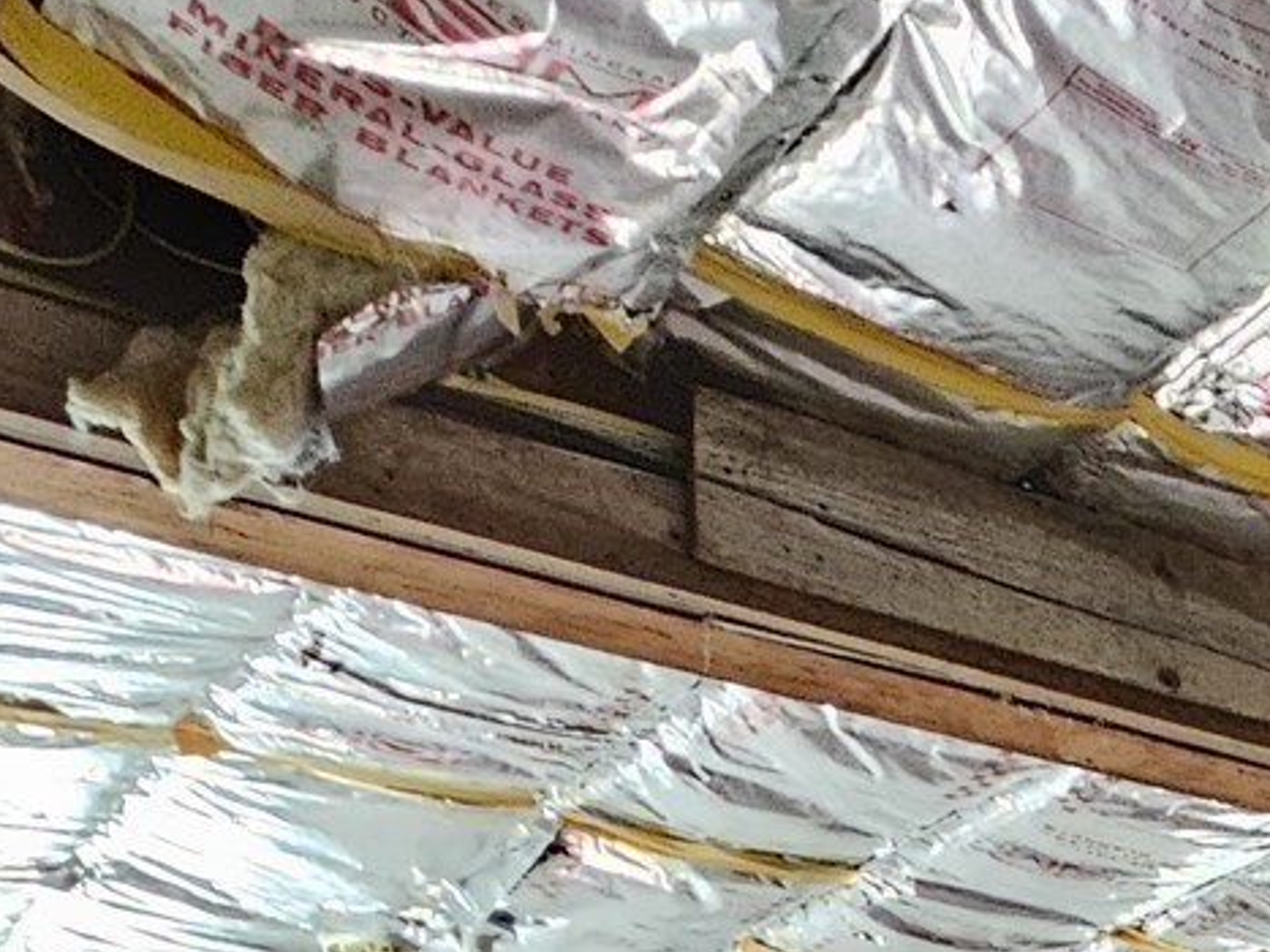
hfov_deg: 26.8
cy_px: 1792
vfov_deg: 18.7
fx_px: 2091
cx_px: 1770
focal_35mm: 57
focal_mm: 2.2
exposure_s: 1/24
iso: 800
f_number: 2.2
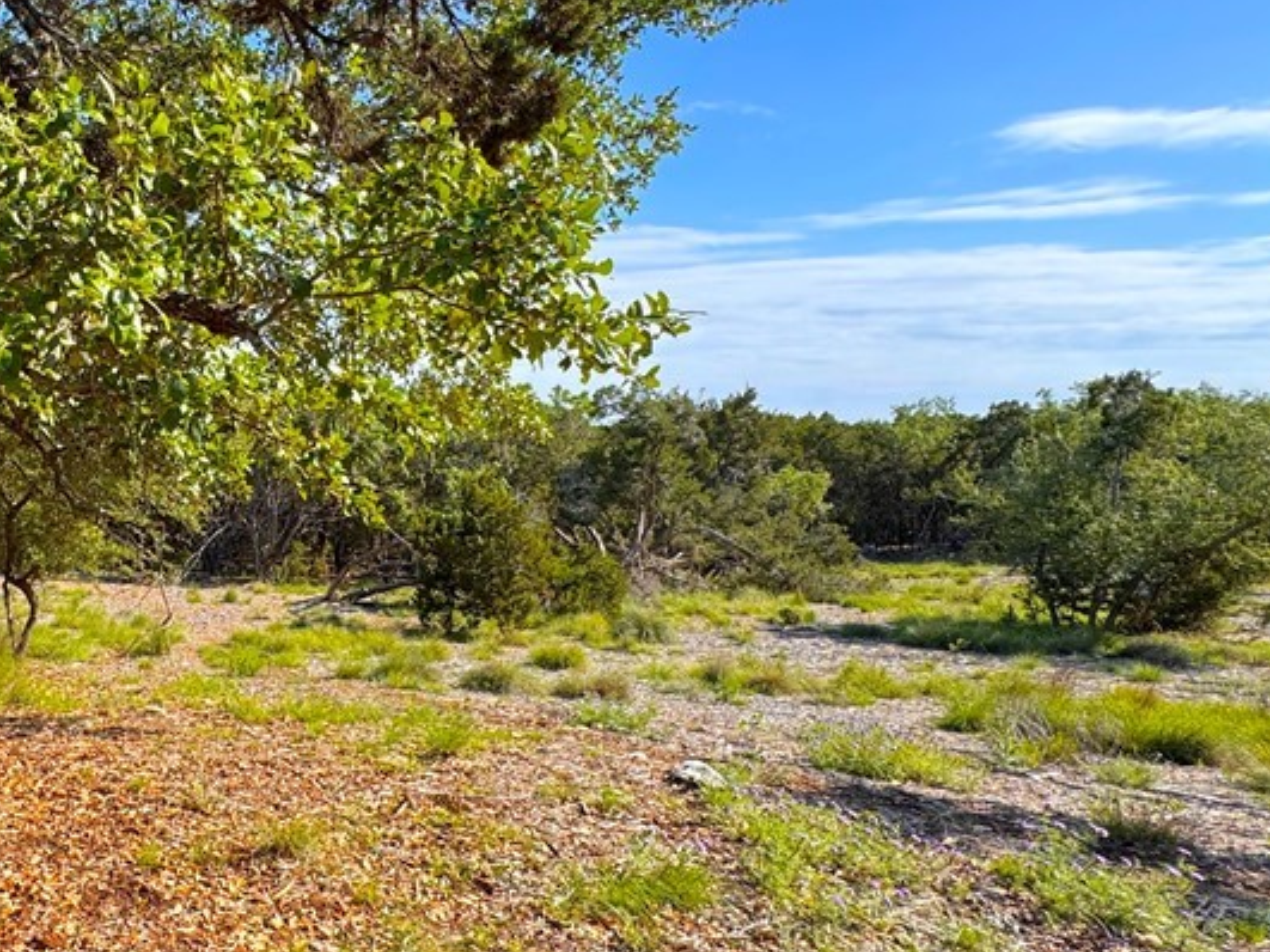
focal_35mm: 27
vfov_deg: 51.3
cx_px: 196
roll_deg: -0.9
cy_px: 483
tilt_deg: -4.4
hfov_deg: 58.5
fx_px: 990
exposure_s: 1/812
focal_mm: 2.22
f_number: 2.2
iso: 50
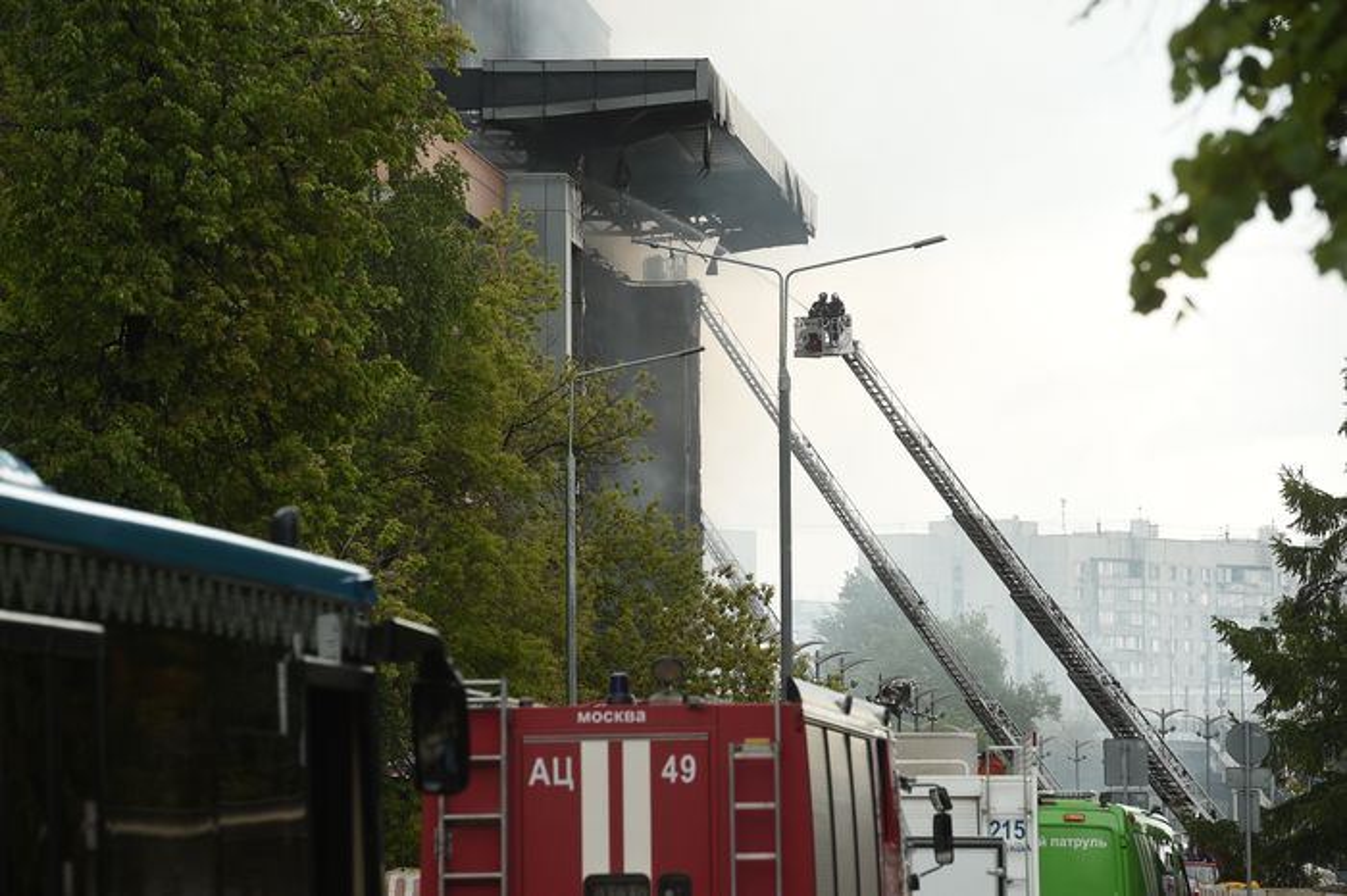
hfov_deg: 10.8
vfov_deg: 7.2
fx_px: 7105
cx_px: 674
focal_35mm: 190
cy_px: 448
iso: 400
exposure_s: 1/320
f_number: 6.3
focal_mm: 190
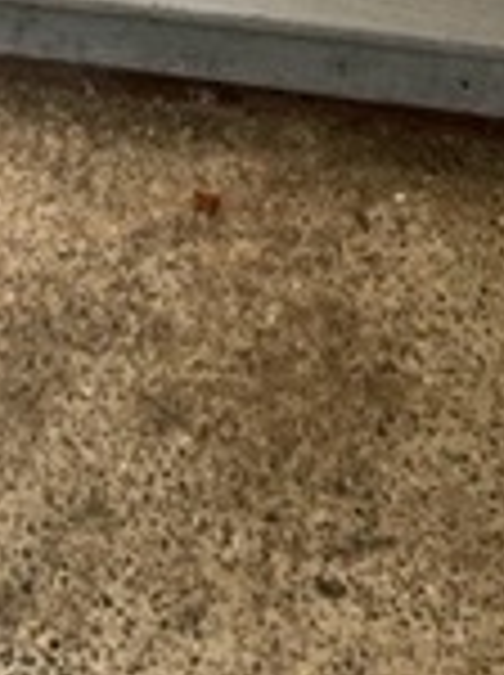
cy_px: -729
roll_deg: -1.9
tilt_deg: -27.5
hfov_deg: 12.7
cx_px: -234
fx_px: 2161
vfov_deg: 14.4
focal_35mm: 111
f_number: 1.6
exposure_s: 1/121
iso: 80
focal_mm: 4.2
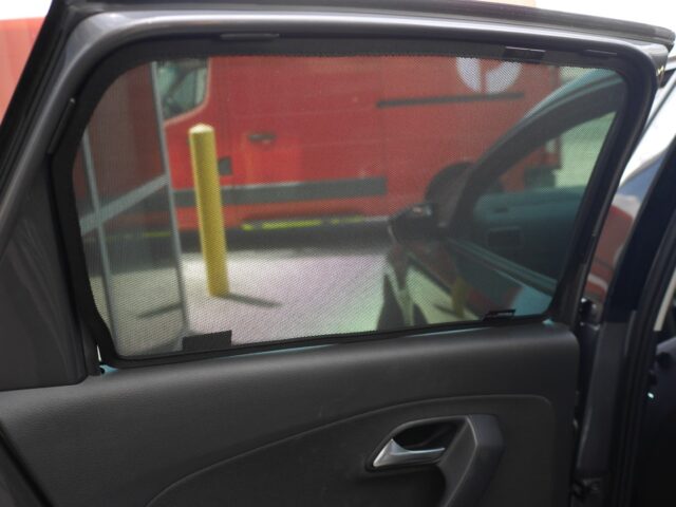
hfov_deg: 60.0
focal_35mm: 30
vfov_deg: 46.8
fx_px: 586
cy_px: 254
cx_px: 338
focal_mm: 15
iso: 200
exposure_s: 1/200
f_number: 2.2
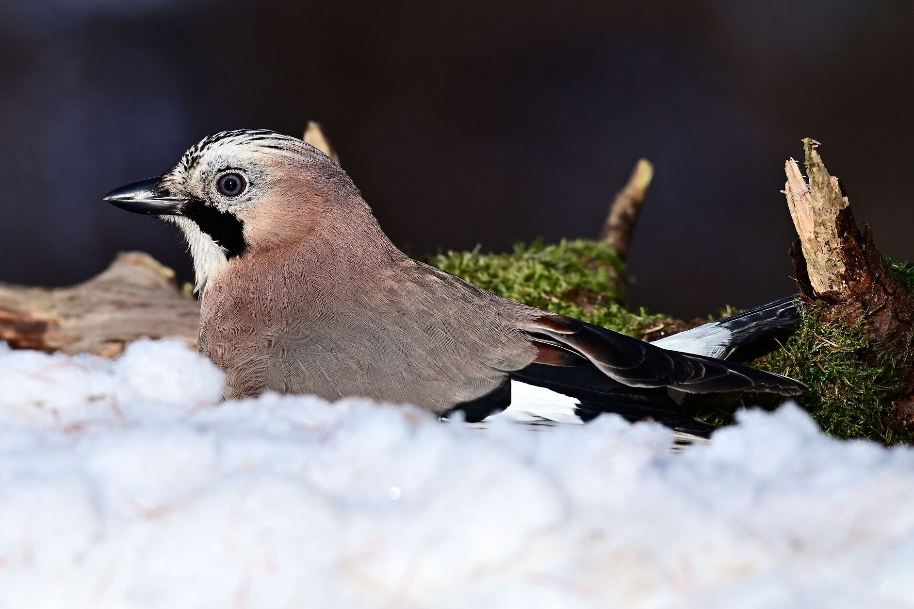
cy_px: 240
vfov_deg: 2.6
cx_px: 434
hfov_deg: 3.9
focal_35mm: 535
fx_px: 13575
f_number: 8
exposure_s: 1/1000
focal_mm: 420
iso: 280
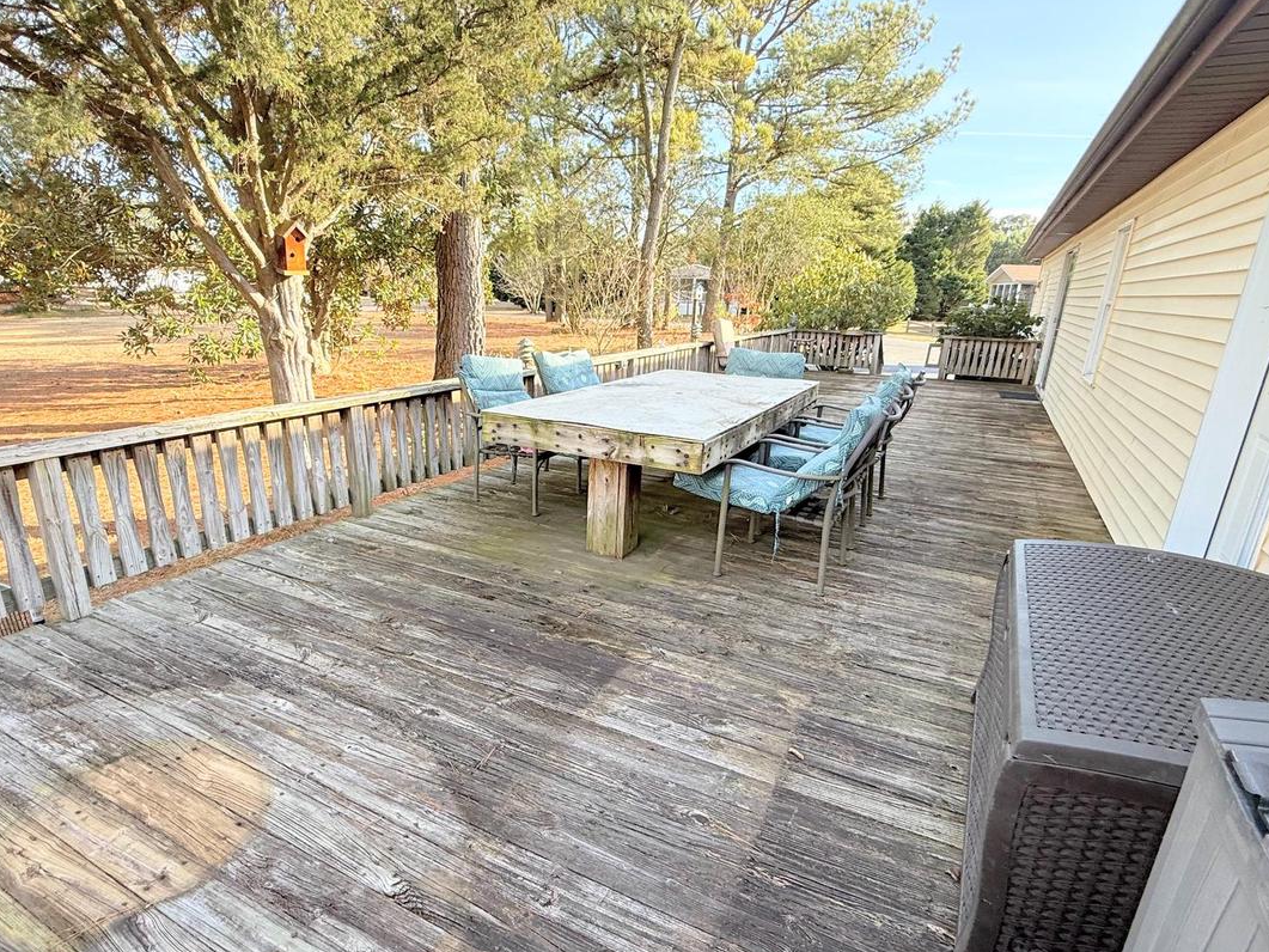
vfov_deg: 68.6
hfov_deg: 84.5
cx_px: 587
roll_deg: +1.4
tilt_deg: -17.6
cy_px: 519
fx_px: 697
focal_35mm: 19
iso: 50
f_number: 2.2
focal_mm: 2.22
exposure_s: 1/207
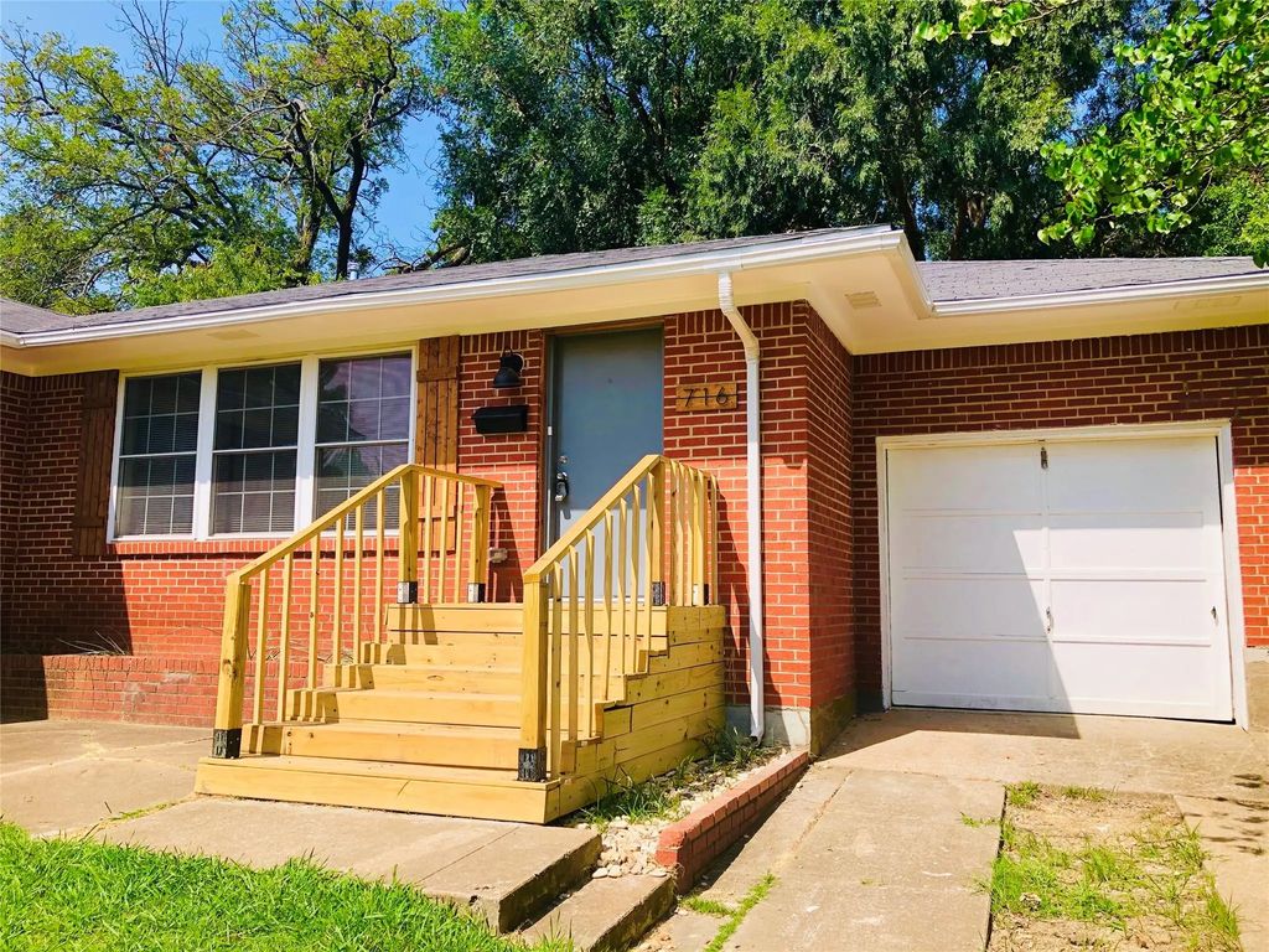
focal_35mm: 28
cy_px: 476
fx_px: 1026
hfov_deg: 63.4
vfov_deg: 49.7
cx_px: 634
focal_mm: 4
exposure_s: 1/1453
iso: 20
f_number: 1.8
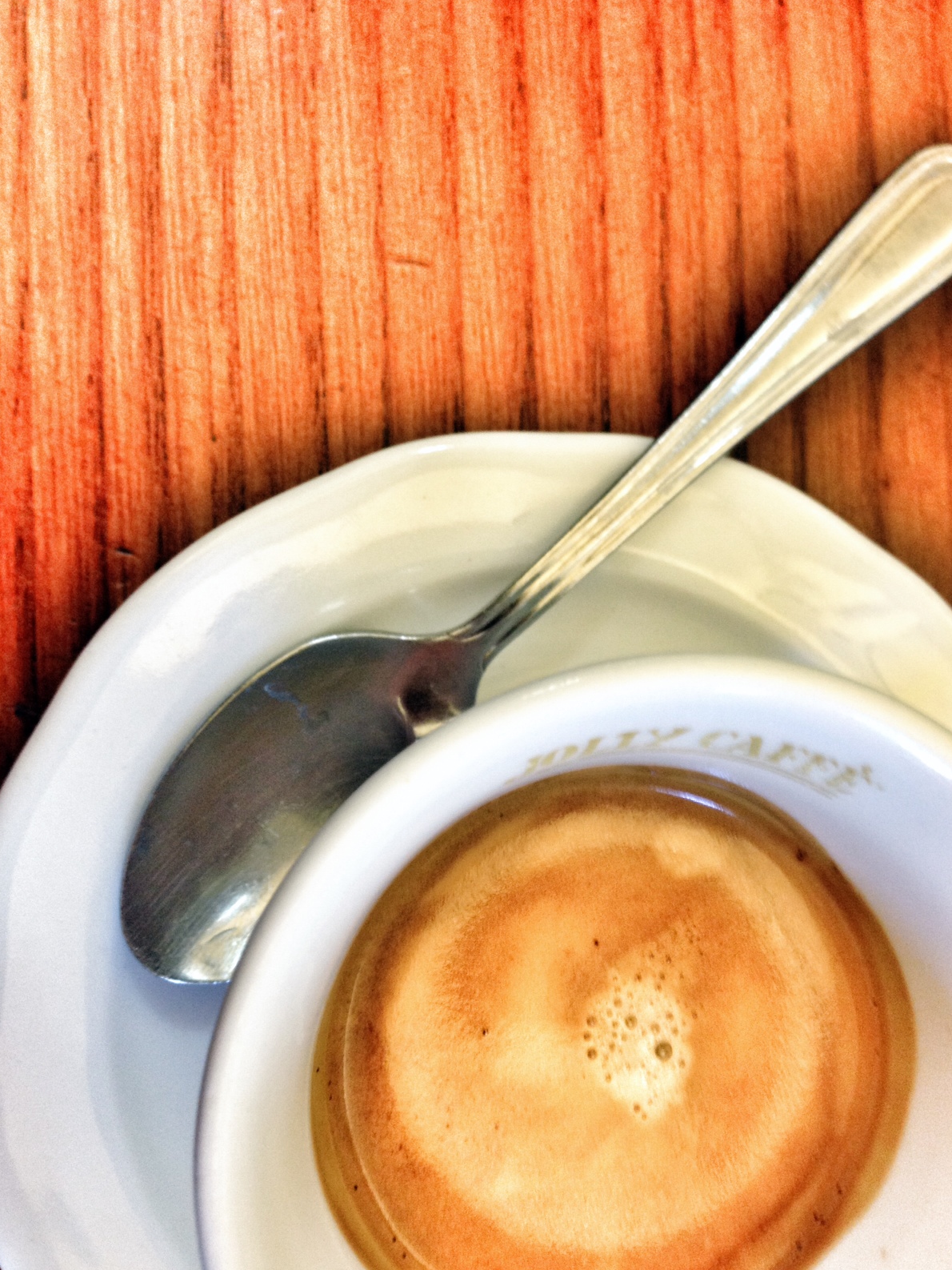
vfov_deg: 51.4
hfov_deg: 39.7
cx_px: 483
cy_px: 643
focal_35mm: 36
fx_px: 1320
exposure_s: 1/20
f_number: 2.4
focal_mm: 4.28
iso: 125
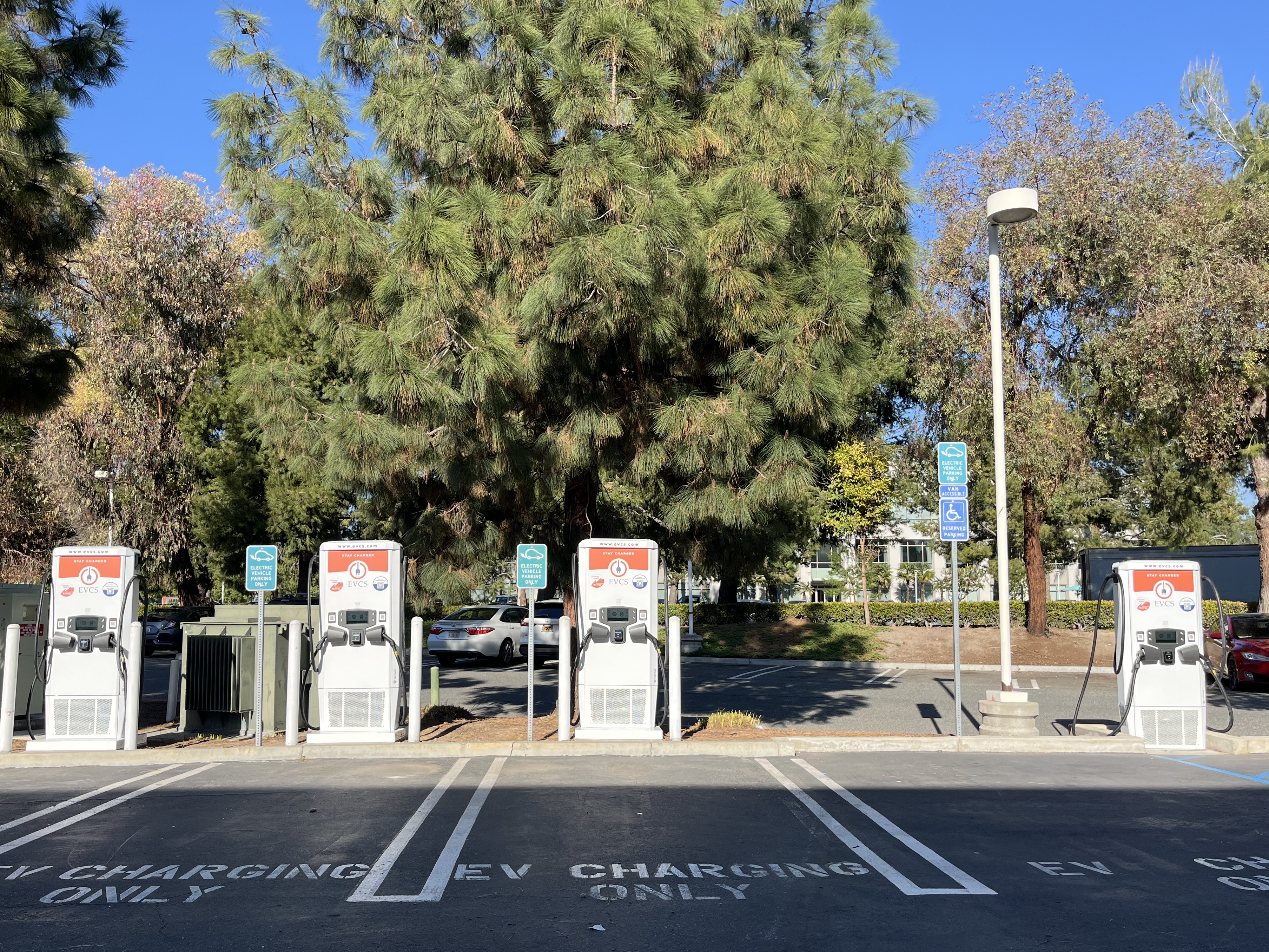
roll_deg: +1.5
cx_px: 590
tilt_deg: +6.3
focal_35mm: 29
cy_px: 518
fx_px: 1063
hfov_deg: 61.6
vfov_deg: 48.2
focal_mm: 5.1
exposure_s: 1/2062
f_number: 1.6
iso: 50
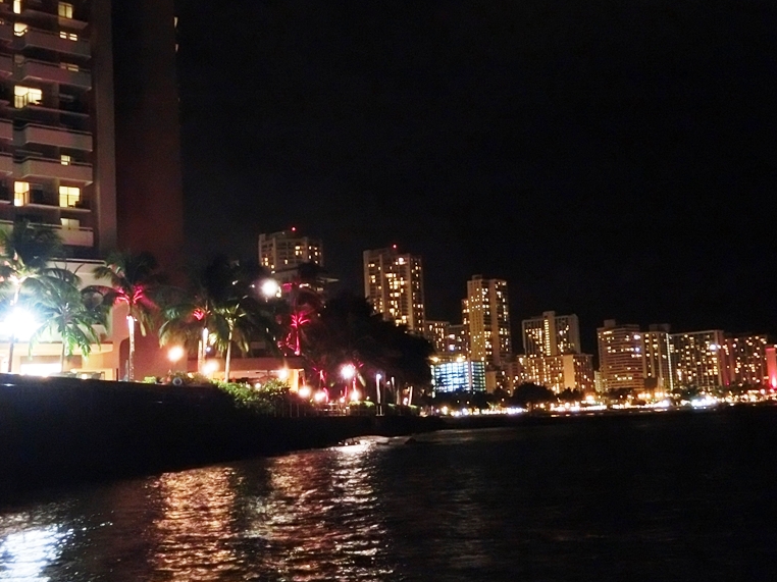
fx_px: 942
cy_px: 286
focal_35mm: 42
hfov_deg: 44.8
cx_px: 400
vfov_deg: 34.3
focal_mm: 7.15
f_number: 4
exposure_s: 1/8
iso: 3200
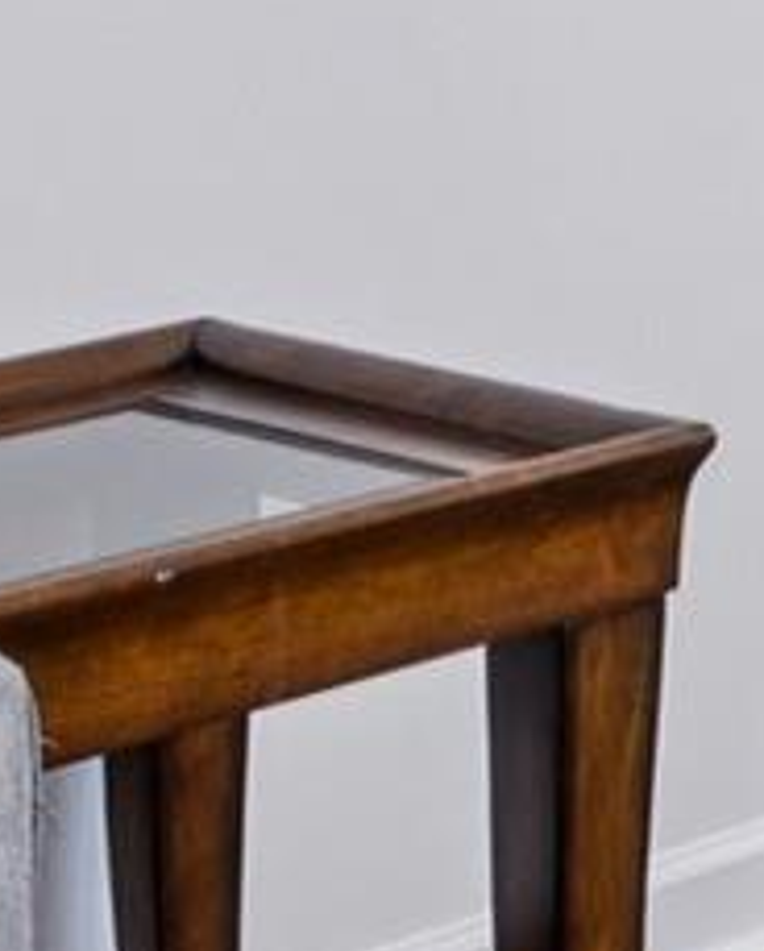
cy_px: -471
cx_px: 2259
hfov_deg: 9.1
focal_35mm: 138
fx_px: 3895
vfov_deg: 13.2
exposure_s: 1/1.67
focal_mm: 16.5
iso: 100
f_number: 13
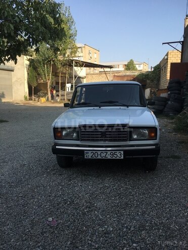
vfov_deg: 61.7
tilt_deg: -8.4
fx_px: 210
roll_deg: -1.0
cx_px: 94
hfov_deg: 48.2
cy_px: 125
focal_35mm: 29
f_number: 2.2
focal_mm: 4.15
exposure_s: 1/785
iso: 25
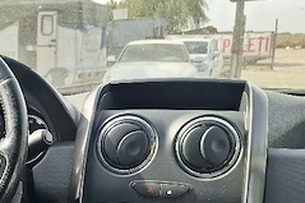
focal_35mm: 60
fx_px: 508
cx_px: 8
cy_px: 226
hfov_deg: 31.2
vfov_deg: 21.4
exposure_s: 1/278
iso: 50
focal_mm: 5.54
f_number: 1.8
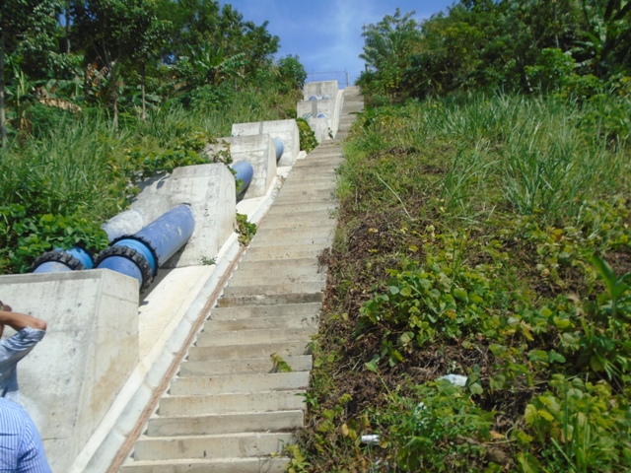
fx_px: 656
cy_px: 236
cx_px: 316
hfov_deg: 51.4
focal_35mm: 36
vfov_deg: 39.7
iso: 100
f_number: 9.5
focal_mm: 6.4
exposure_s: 1/250
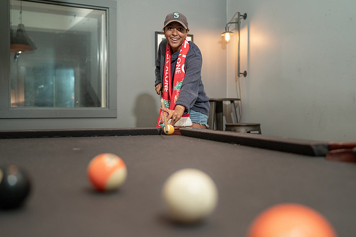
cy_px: 118
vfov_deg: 36.3
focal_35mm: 37
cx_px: 183
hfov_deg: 52.3
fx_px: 363
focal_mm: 35
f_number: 2
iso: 500
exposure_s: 1/200
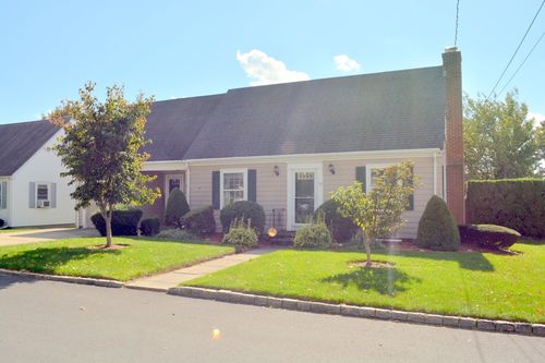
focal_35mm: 30
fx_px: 454
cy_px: 182
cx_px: 272
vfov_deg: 43.6
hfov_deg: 61.9
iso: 100
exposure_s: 1/200
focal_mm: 20
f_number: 10
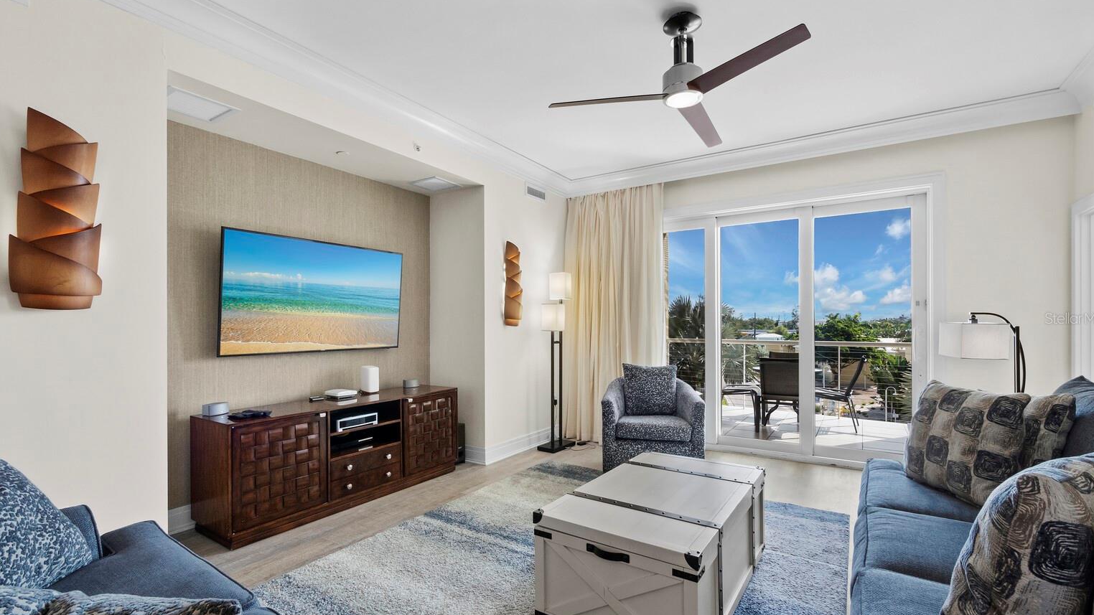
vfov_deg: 67.1
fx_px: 464
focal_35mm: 16
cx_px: 539
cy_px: 318
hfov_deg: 99.4
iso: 640
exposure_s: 1/10
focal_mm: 7
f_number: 9
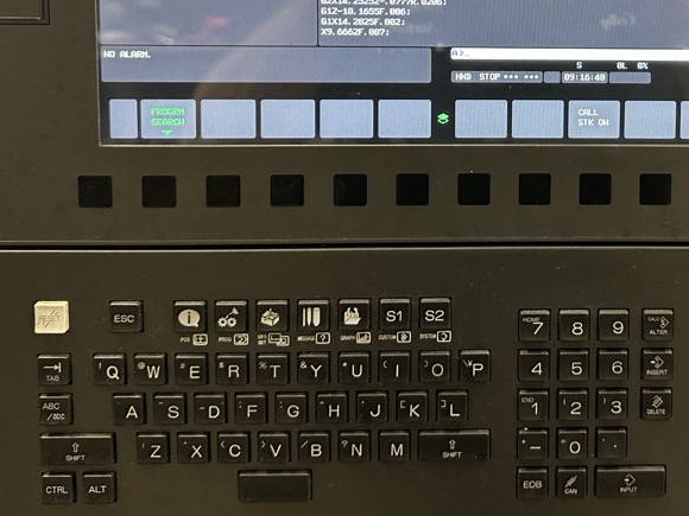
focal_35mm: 53
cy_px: 24
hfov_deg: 35.0
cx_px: 550
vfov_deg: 26.3
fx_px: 1055
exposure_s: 1/44
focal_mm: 6.86
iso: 320
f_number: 1.78
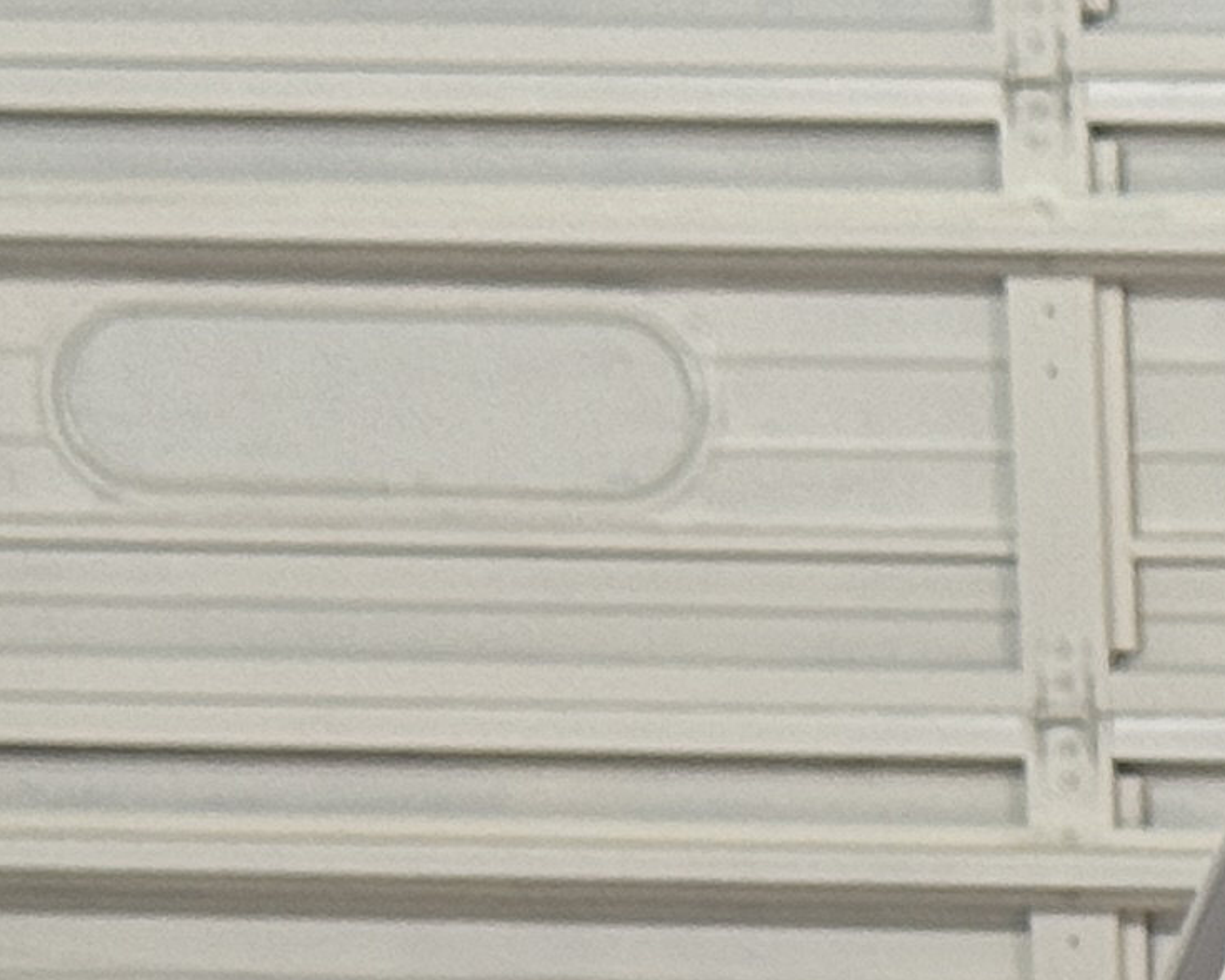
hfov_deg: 7.1
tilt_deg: -10.3
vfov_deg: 5.8
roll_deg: -0.3
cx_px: 2768
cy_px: 2145
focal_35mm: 257
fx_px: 9318
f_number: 1.78
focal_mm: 6.76
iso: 80
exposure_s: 1/60
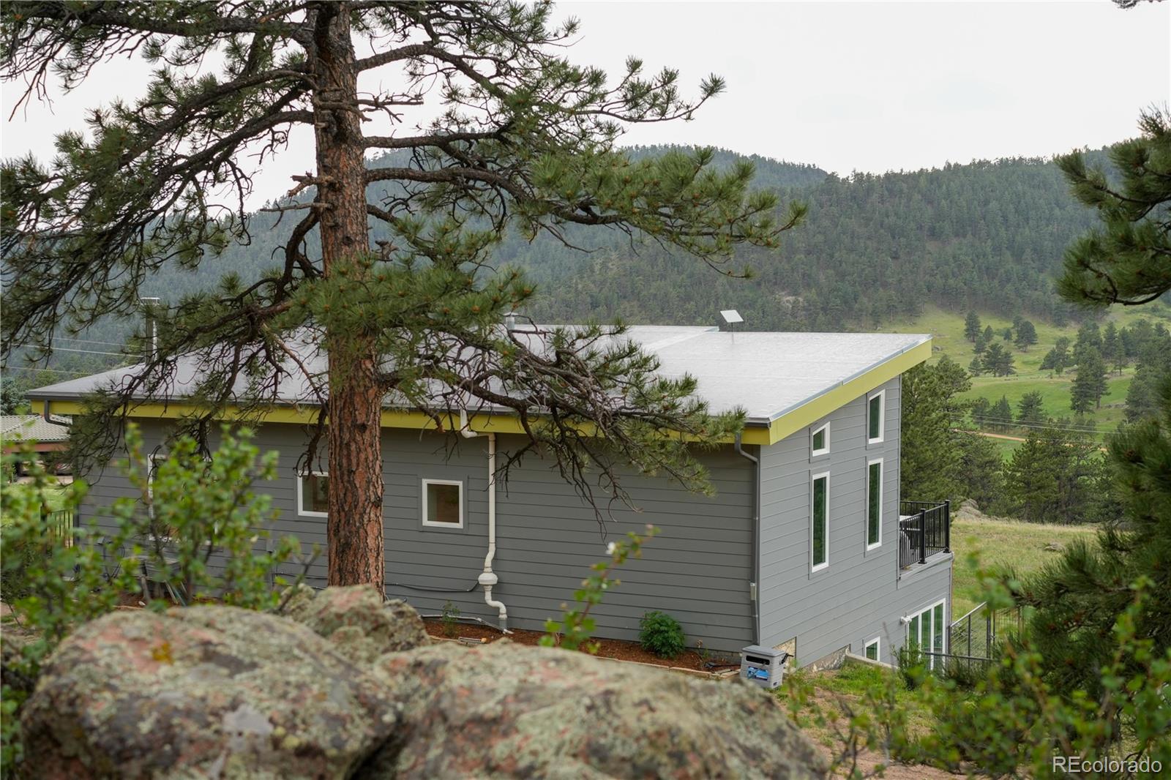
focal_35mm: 55
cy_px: 390
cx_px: 586
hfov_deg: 36.3
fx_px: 1789
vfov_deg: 24.6
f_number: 5.6
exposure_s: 1/125
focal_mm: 55
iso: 320
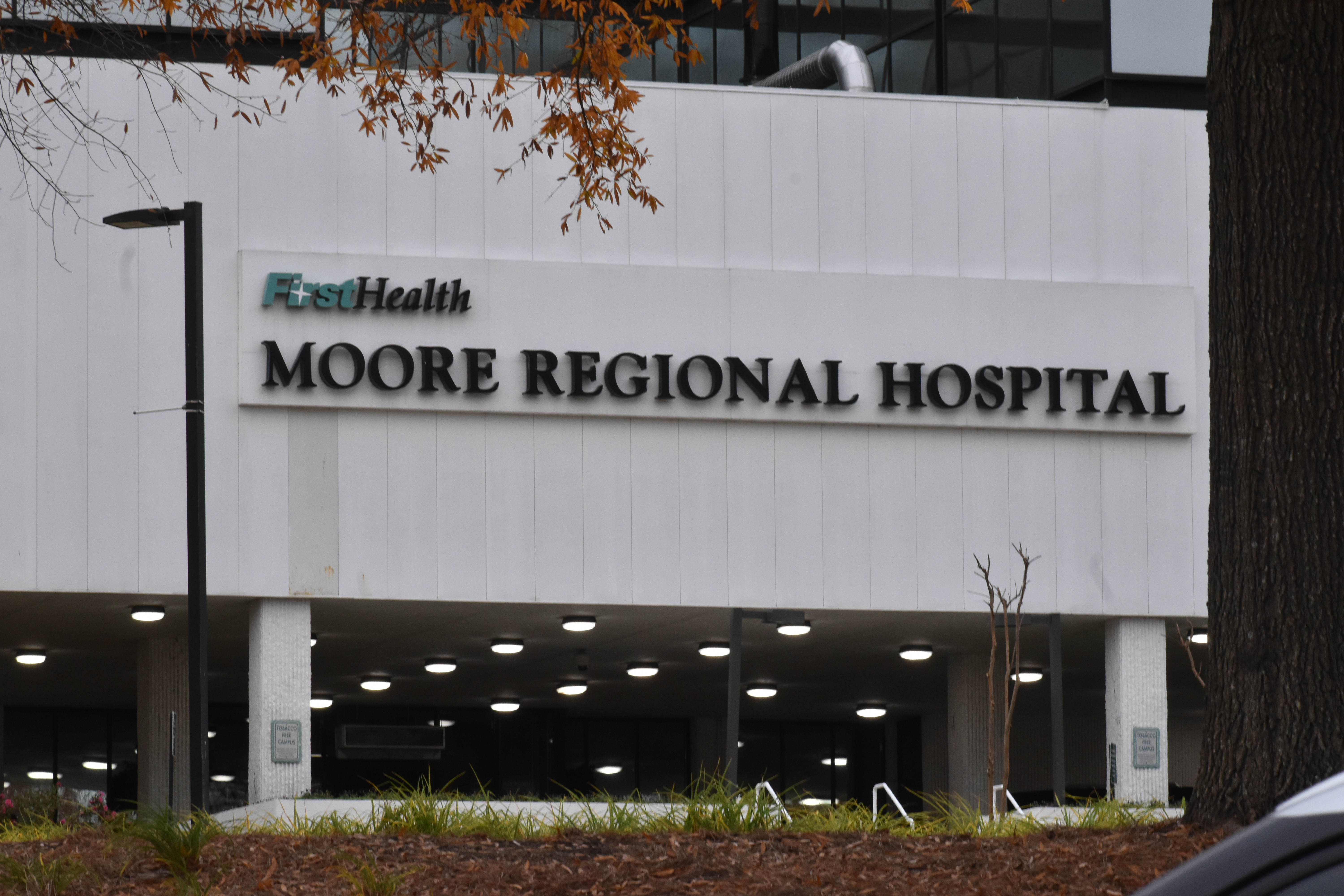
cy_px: 448
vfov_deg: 7.9
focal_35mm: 174
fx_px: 6495
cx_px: 672
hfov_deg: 11.8
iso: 1100
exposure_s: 1/200
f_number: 16
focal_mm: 116
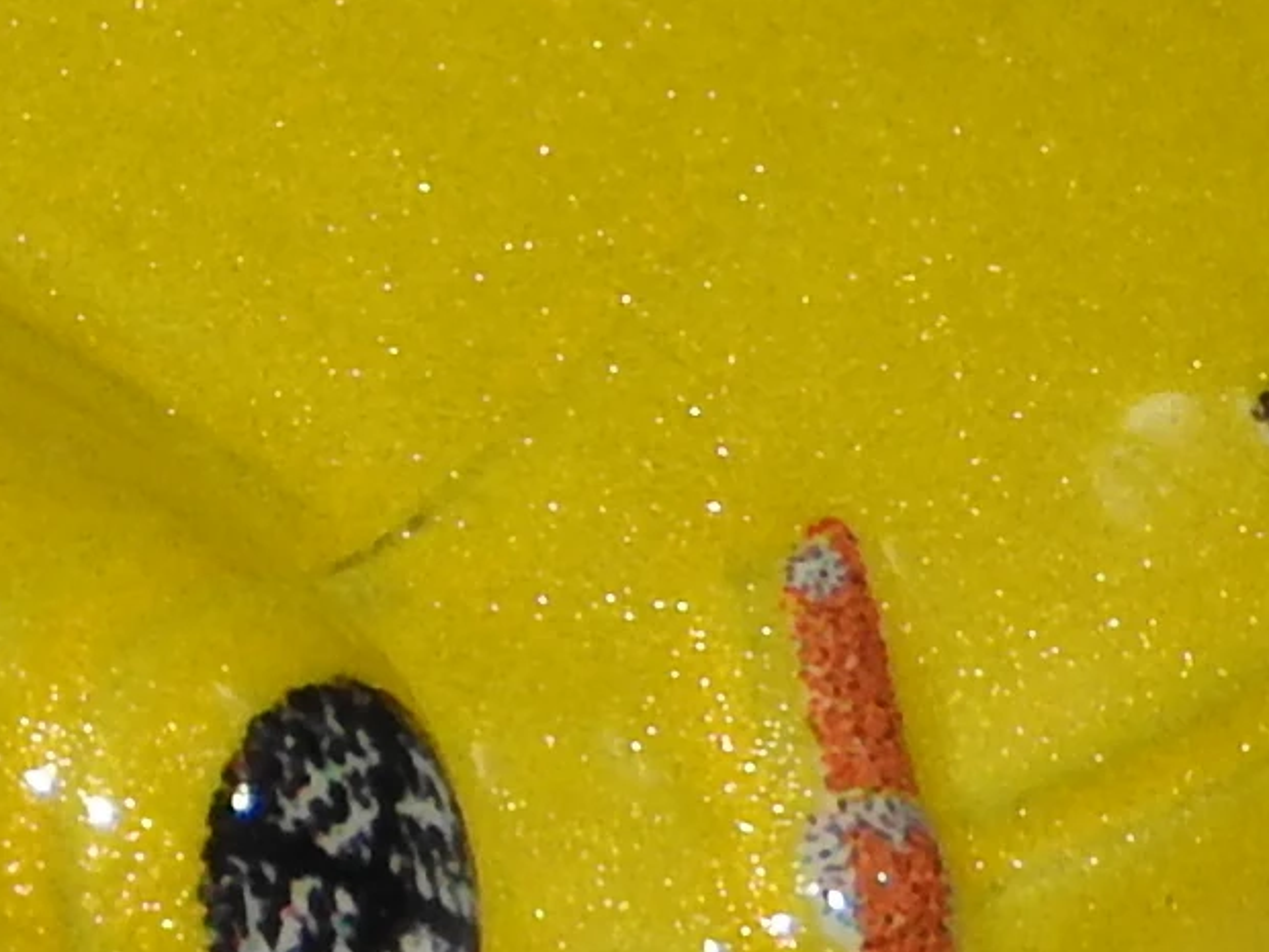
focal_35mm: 706
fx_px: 25881
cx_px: -1564
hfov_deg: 2.8
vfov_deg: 2.1
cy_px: -500
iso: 200
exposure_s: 1/60
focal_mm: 17
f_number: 5.3
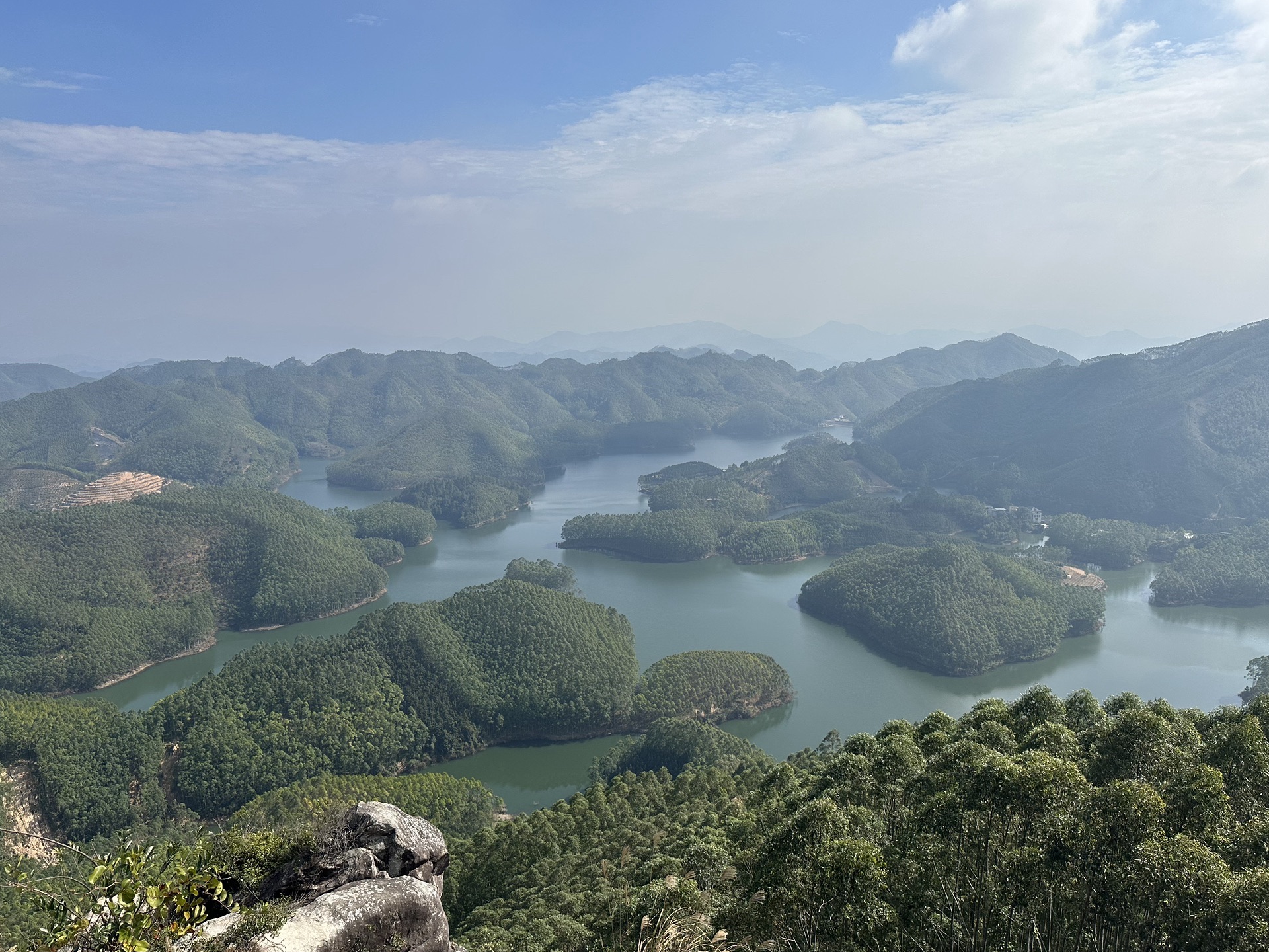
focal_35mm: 25
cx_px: 625
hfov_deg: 69.4
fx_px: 916
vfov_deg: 54.9
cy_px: 474
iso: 80
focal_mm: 6.86
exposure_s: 1/8197
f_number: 1.78
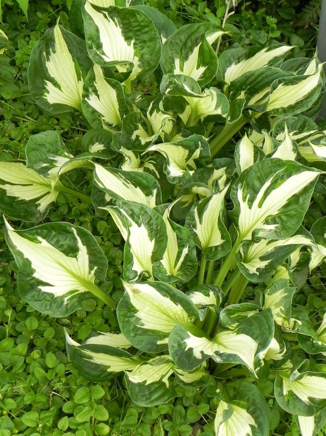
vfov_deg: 26.0
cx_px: 163
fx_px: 945
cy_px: 218
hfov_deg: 19.6
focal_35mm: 75
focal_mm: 13.4
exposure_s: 1/160
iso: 160
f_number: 4.5
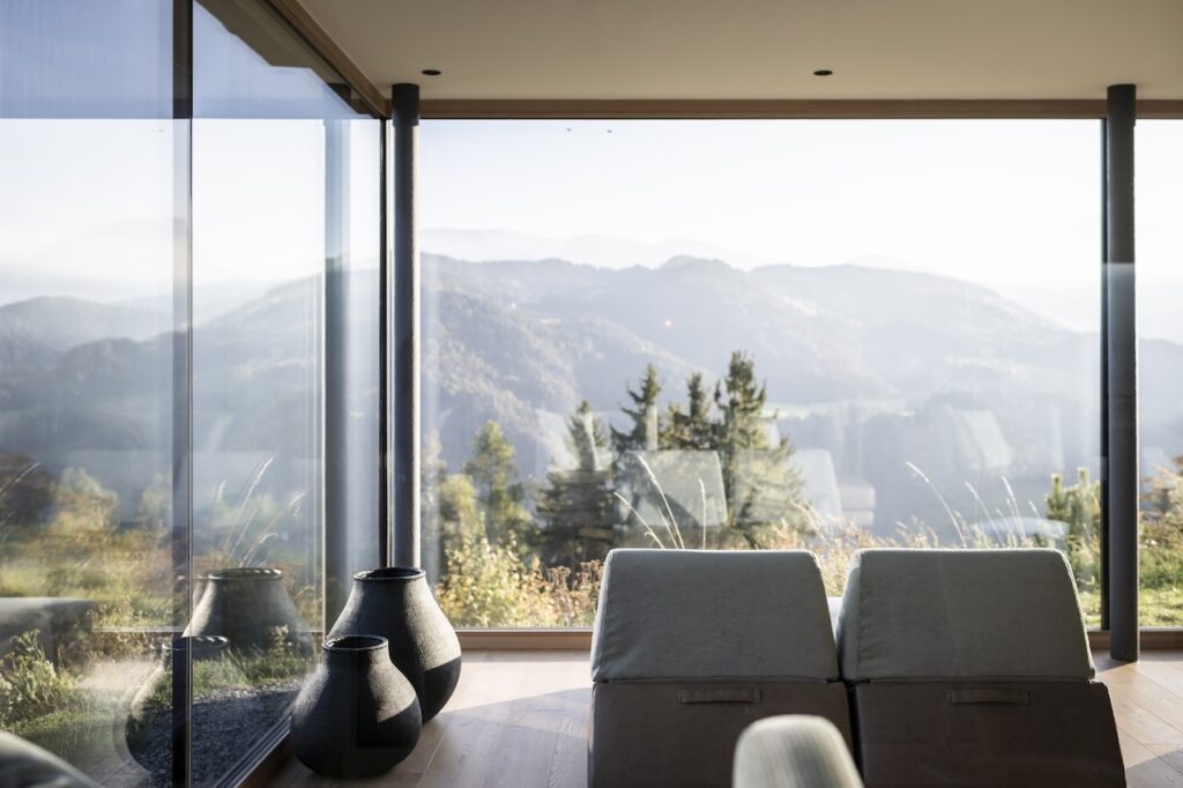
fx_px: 1150
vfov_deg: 37.8
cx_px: 592
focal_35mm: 35
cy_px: 394
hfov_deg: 54.4
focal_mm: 35
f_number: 2.8
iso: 400
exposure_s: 1/1000
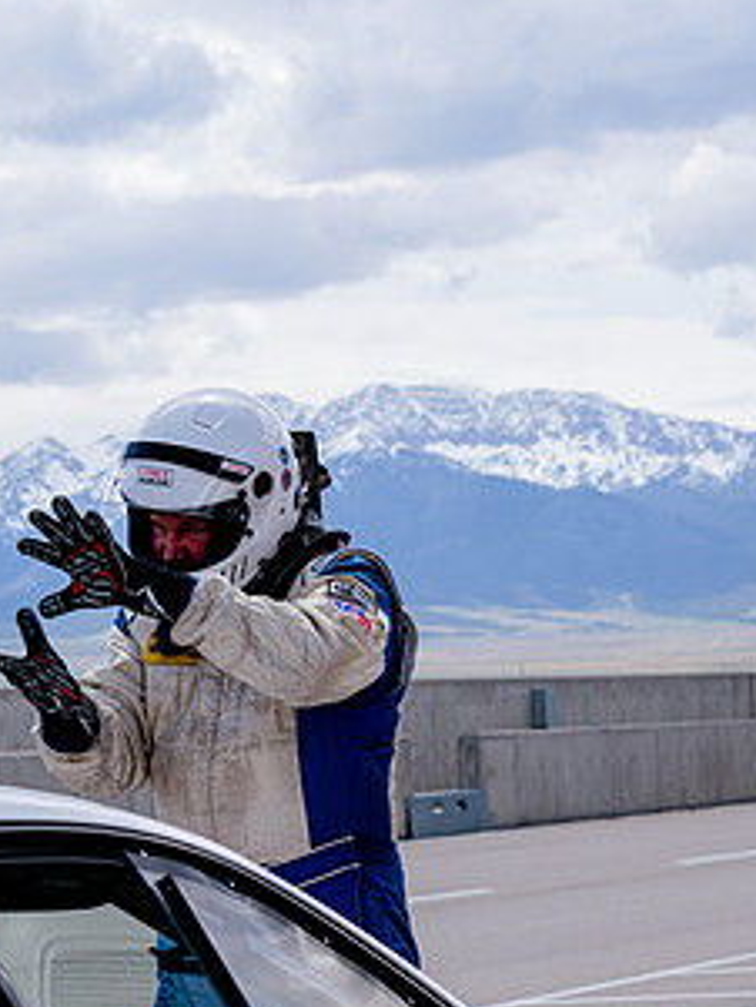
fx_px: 4016
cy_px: 525
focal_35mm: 138
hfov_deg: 10.7
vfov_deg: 14.3
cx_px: -14
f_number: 6.3
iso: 125
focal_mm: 66
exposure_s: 1/500
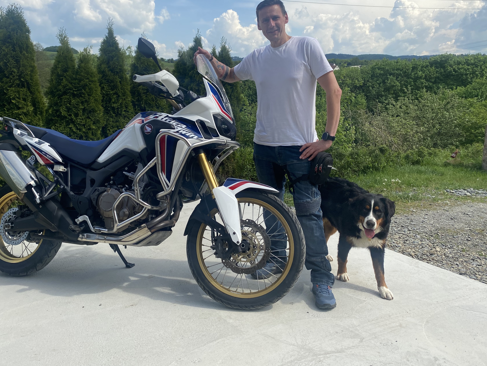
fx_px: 436
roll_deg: -1.2
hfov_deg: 58.0
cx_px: 204
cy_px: 158
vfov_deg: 45.3
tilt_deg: -10.3
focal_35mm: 31
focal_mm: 4.25
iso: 32
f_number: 1.8
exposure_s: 1/2463
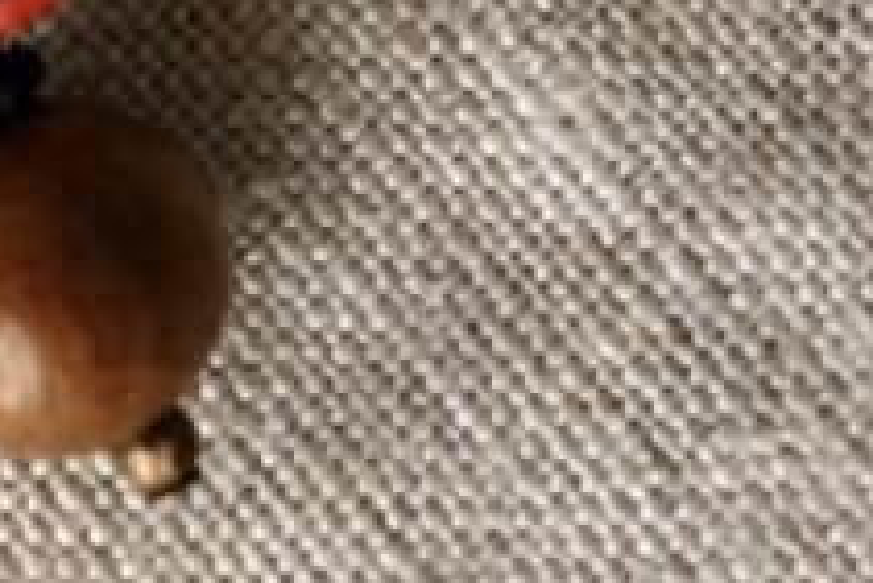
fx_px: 5605
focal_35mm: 231
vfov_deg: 5.8
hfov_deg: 8.8
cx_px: -112
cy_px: -732
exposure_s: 1/80
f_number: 5
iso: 200
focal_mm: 34
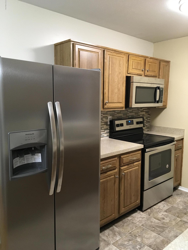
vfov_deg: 61.7
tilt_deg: -7.8
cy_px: 125
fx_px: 210
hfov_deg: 48.2
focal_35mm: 29
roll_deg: -0.2
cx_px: 94
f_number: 2.2
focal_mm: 4.15
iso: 160
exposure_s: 1/30
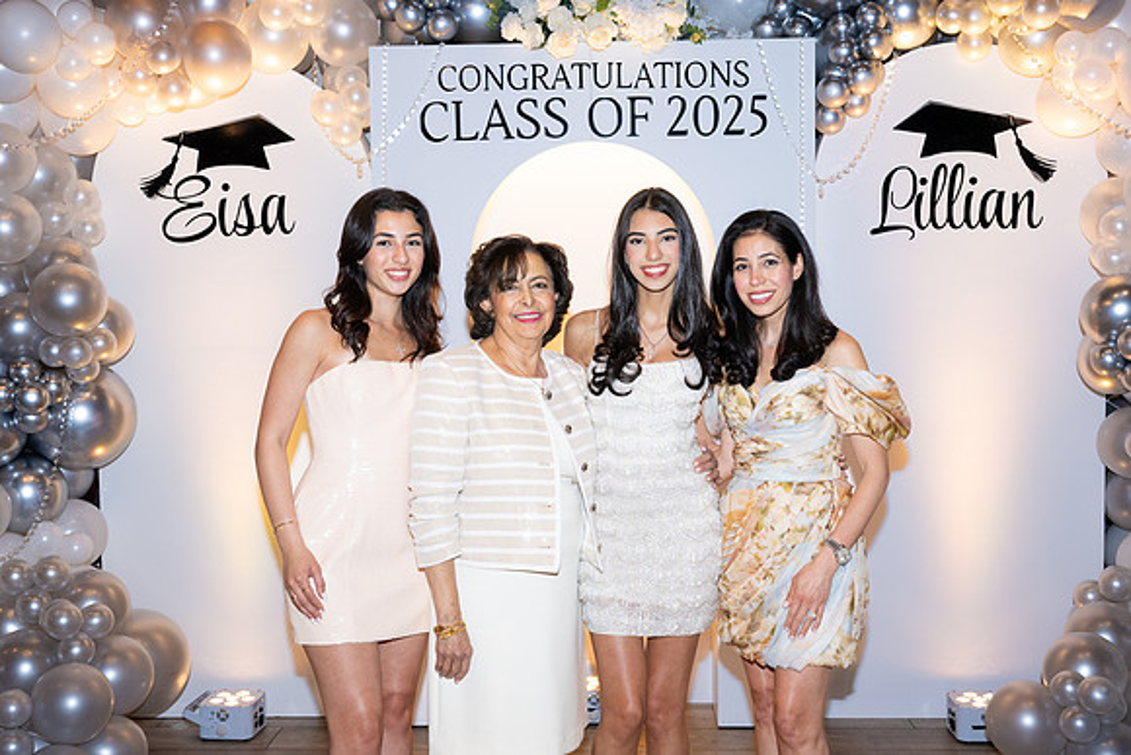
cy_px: 378
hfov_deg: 48.4
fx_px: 1257
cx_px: 566
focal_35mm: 40
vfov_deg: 33.4
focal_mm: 40
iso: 1000
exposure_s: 1/80
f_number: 5.6
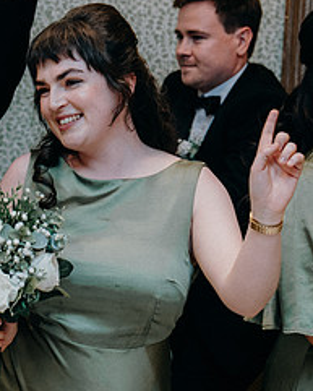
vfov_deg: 18.4
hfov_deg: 14.8
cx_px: 139
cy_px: 251
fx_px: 1204
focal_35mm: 104
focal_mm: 46
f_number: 3.5
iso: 2500
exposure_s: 1/160
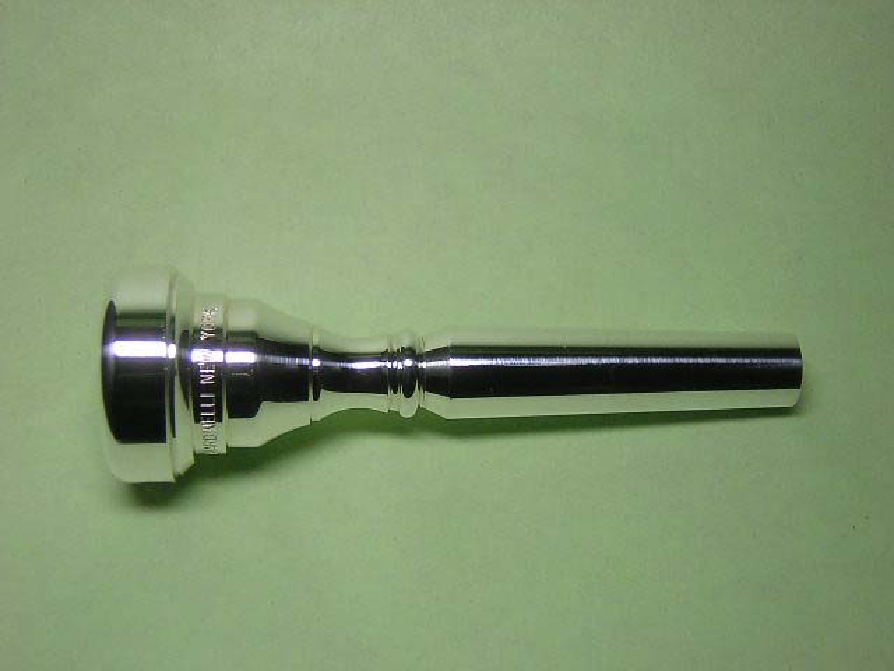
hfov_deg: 35.5
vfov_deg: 27.0
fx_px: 1395
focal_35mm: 54
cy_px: 336
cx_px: 447
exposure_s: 1/102
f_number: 3.2
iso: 100
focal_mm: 7.1
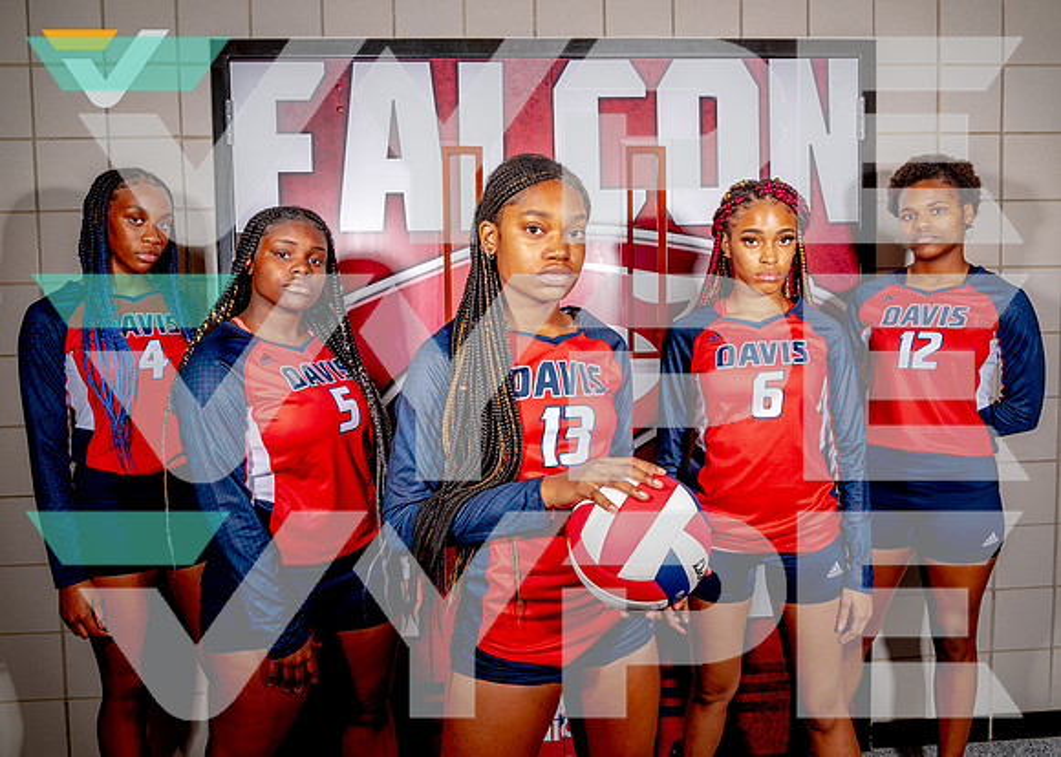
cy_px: 361
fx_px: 816
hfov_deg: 66.0
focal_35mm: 27
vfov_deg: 49.7
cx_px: 526
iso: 100
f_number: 8
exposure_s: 1/125
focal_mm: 24
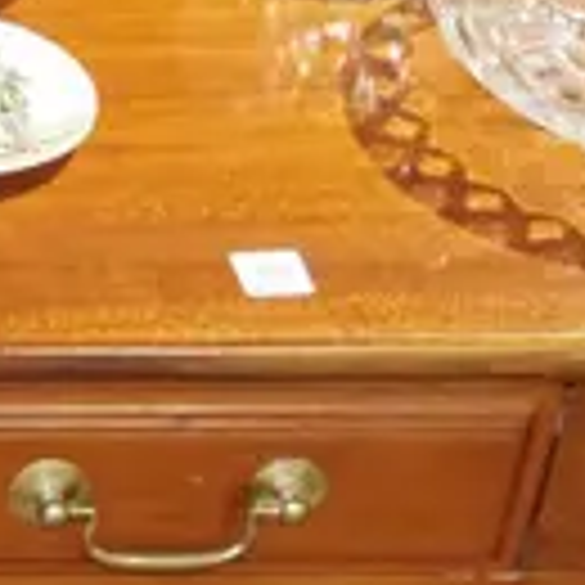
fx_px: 3996
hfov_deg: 7.8
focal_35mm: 209
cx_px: -770
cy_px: 202
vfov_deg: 8.4
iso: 2500
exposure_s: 1/60
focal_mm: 15
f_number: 5.6
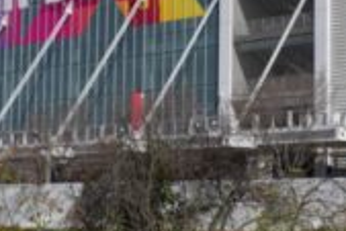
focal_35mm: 124
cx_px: 205
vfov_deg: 11.1
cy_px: 65
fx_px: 1193
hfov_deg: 16.5
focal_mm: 35
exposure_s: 1/160
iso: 400
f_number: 25
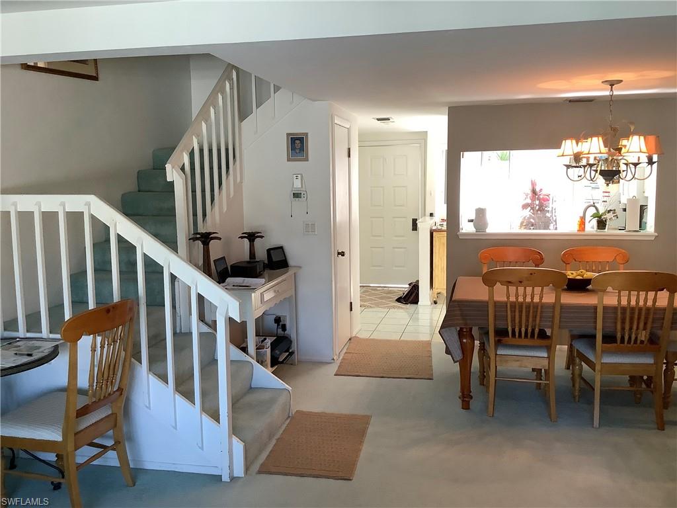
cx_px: 338
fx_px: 606
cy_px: 254
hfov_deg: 58.4
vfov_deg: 45.4
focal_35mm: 31
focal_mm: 3.3
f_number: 2.4
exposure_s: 1/60
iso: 125
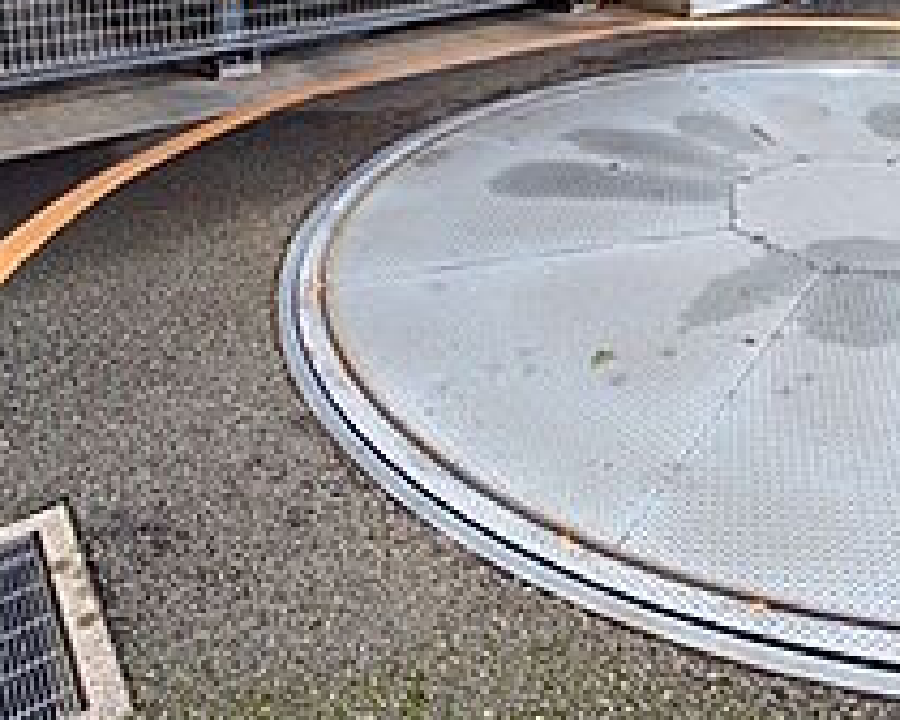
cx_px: 630
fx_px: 1039
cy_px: -120
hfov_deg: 45.8
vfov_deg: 32.4
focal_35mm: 39
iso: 28
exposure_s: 1/1058
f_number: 2.2
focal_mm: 1.83
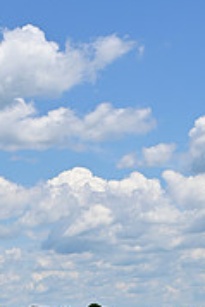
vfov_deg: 16.1
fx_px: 1083
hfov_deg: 10.8
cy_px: 198
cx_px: 23
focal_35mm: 127
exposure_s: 1/250
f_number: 8
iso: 64
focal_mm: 39
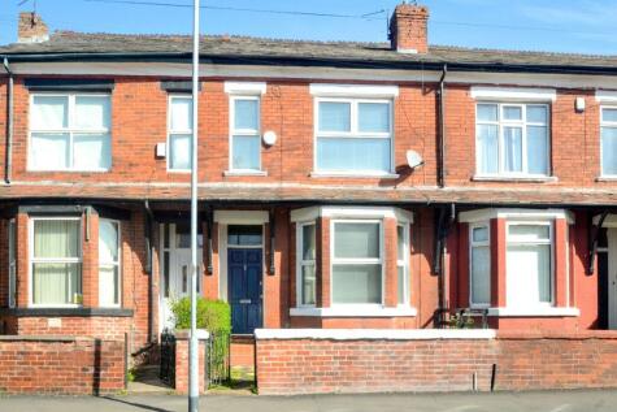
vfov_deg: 63.3
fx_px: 334
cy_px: 206
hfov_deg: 85.4
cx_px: 308
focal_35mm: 20
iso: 400
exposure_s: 1/200
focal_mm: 13
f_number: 10
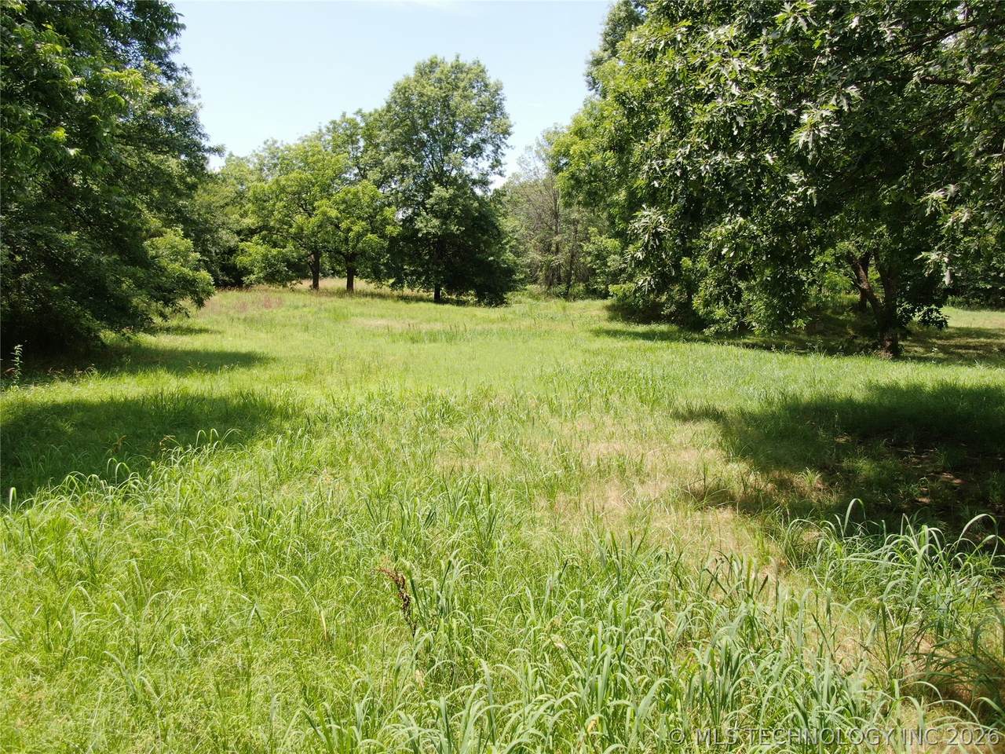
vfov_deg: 56.8
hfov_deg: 71.6
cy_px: 377
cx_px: 502
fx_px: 697
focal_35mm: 24
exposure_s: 1/500
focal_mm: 4.39
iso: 100
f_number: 2.8
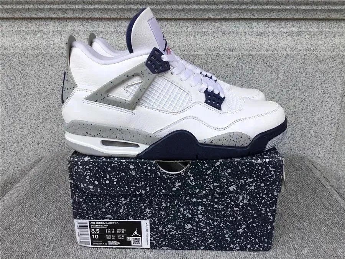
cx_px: 172
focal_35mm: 31
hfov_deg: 58.4
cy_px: 130
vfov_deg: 45.4
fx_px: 309
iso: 25
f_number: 2.4
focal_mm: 3.3
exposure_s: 1/374
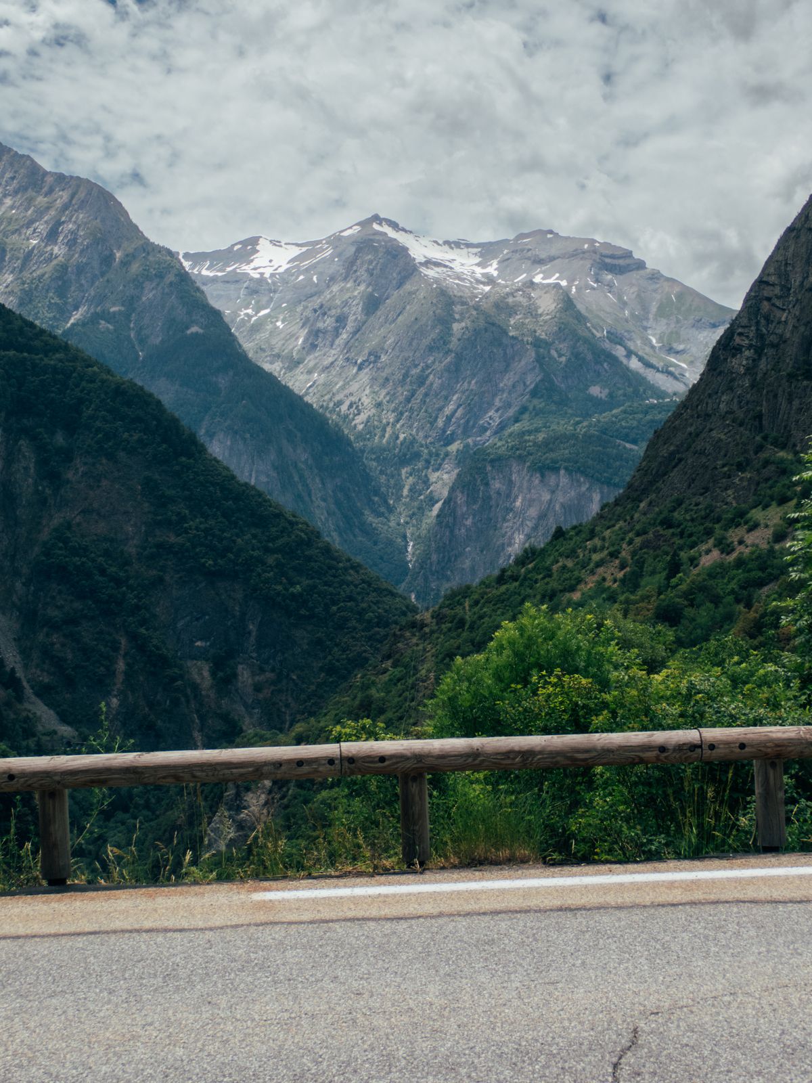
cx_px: 406
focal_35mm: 50
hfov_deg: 29.1
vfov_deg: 38.2
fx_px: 1564
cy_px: 542
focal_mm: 9.01
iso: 100
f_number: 4.5
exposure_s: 1/640
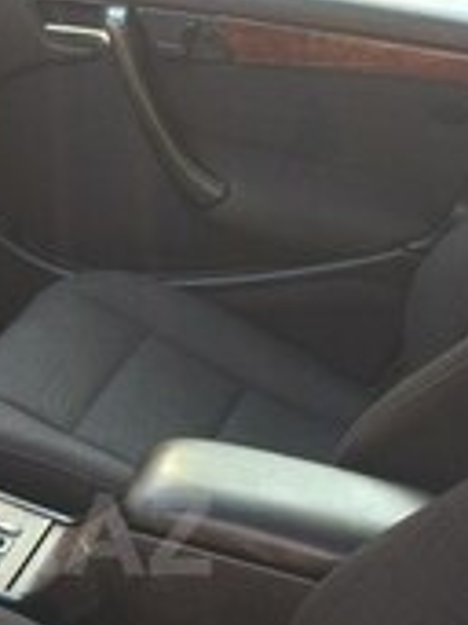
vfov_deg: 22.8
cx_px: -69
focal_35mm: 84
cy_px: 534
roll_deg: -1.1
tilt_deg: -34.3
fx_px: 1516
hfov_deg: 16.9
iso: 50
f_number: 2.2
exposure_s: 1/50
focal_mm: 4.15
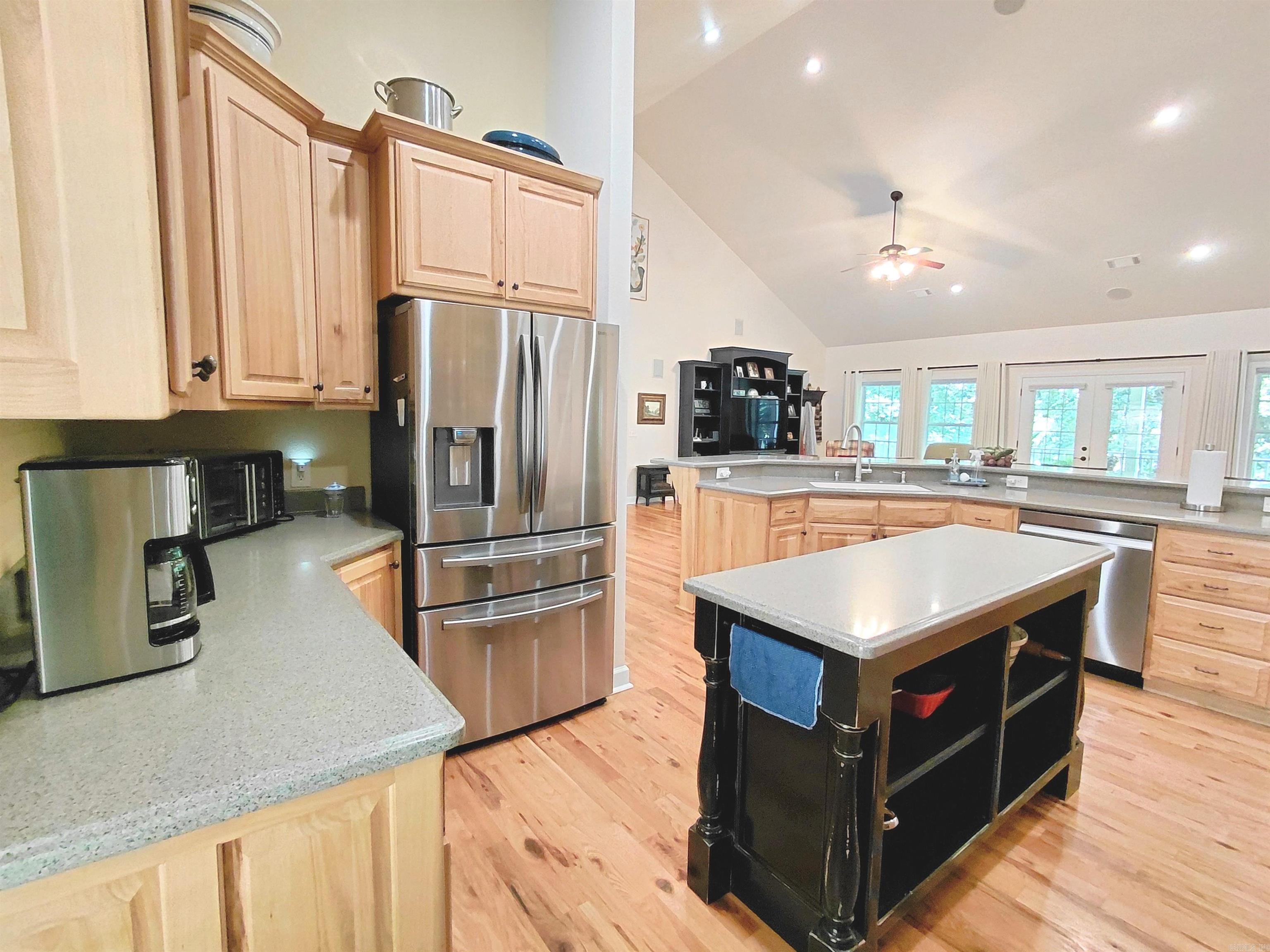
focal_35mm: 16
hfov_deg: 94.5
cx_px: 635
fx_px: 587
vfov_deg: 78.1
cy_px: 476
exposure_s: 1/60
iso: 250
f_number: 2.2
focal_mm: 1.64
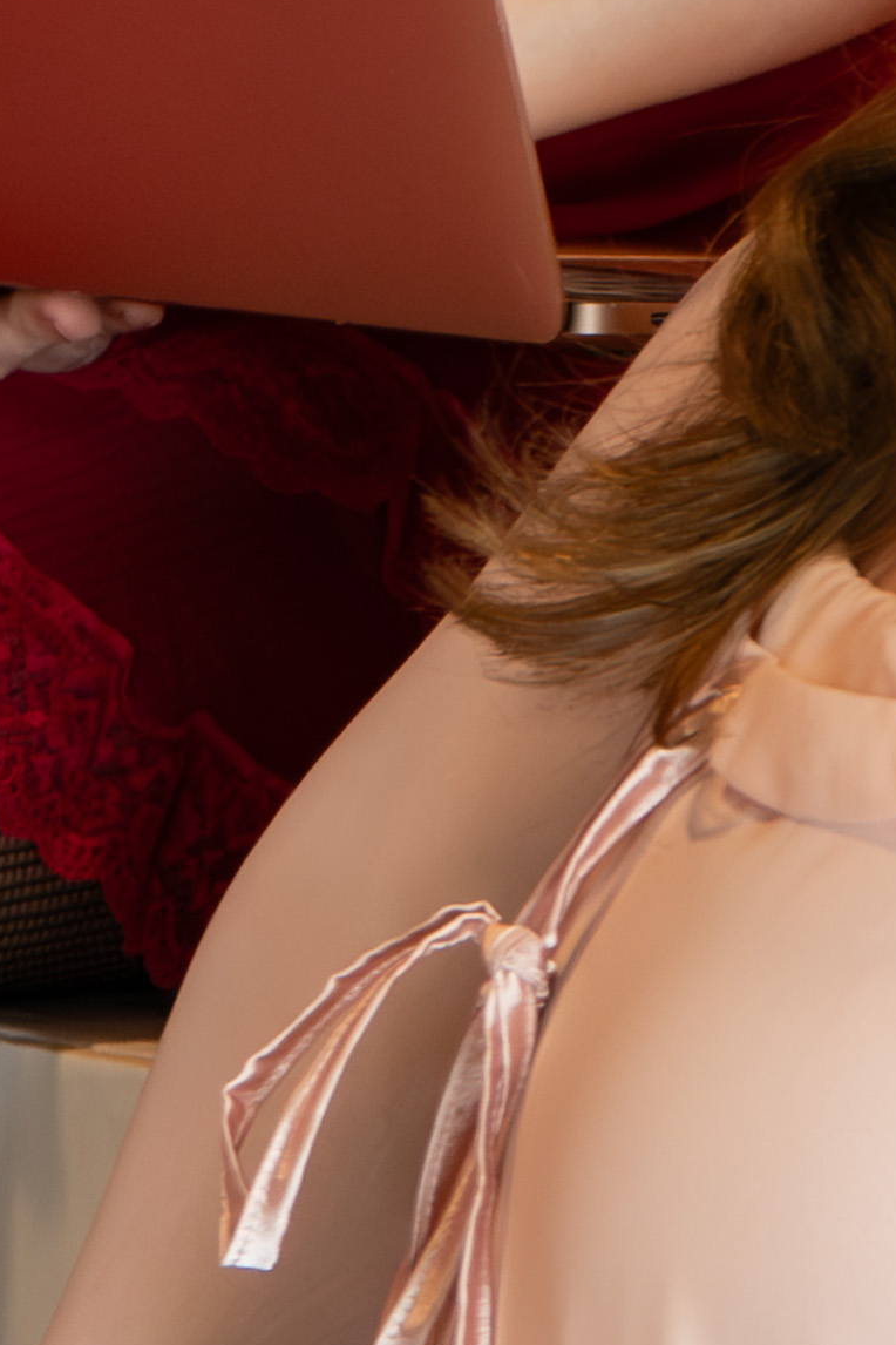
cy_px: -1407
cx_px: 556
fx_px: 10751
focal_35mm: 288
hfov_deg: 4.8
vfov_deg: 6.9
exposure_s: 1/160
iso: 2500
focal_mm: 55
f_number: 5
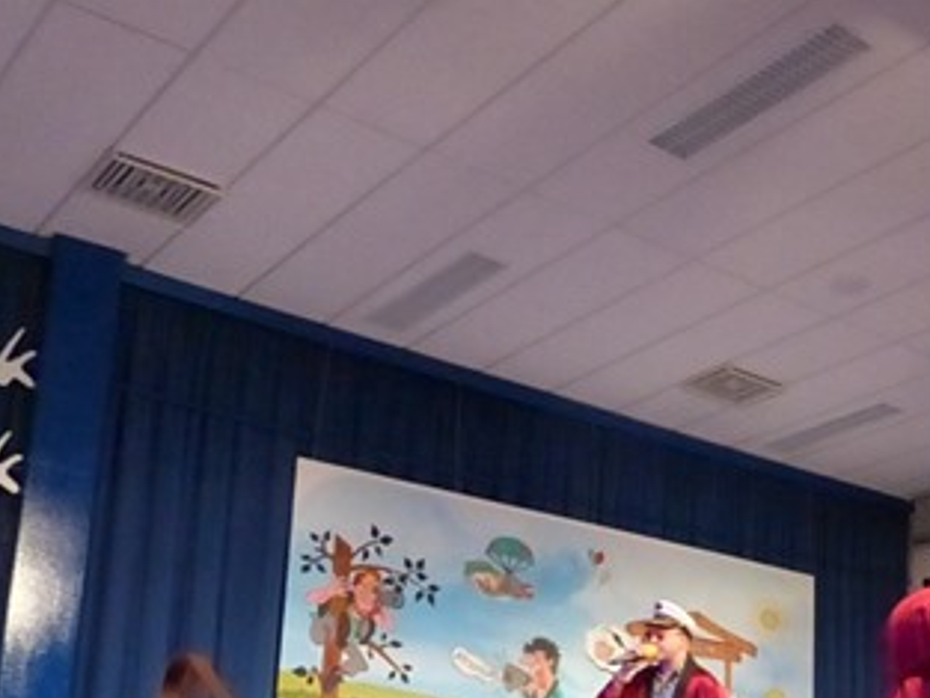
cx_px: 885
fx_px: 1371
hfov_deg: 34.7
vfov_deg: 27.5
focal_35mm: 51
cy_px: 637
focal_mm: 4.7
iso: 1600
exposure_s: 1/100
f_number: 4
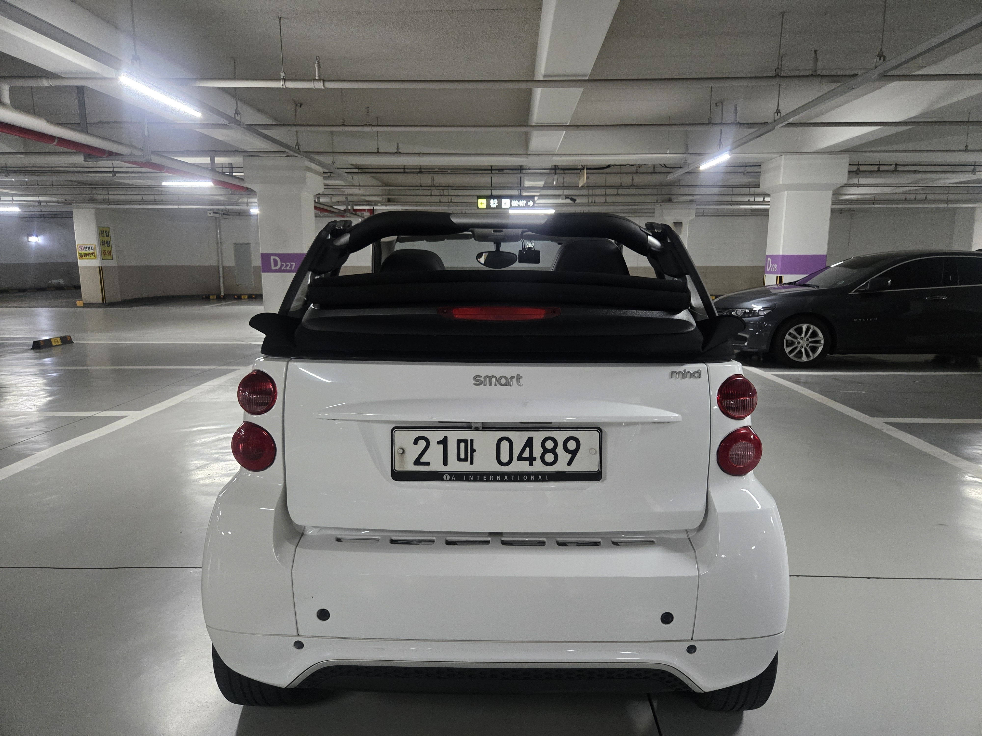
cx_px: 491
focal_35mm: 23
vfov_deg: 58.9
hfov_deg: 73.9
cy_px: 368
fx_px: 652
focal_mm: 5.4
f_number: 1.8
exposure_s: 1/60
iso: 800
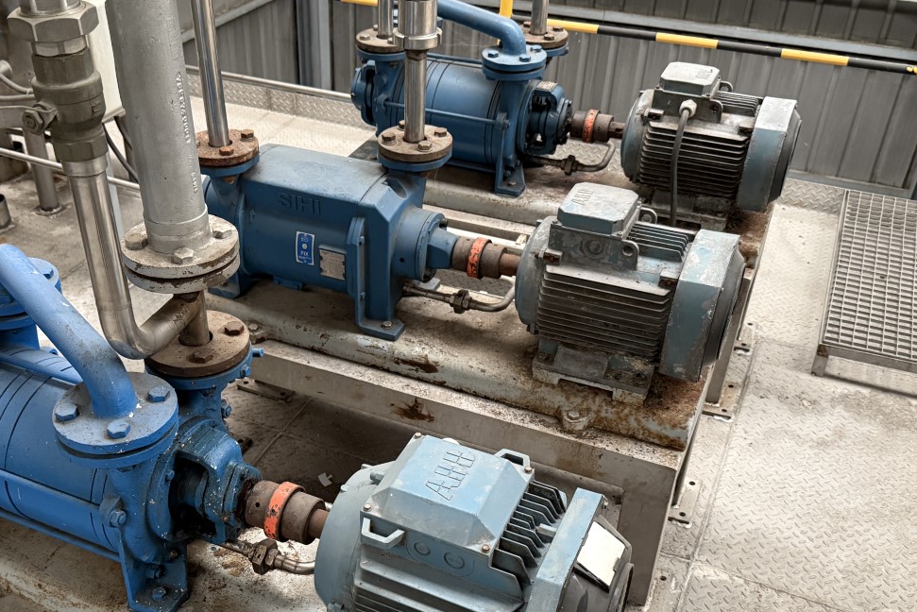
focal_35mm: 37
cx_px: 365
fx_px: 943
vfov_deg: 35.8
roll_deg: -0.3
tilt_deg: -36.3
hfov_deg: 51.5
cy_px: 377
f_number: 1.78
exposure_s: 1/60
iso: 640
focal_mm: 6.76
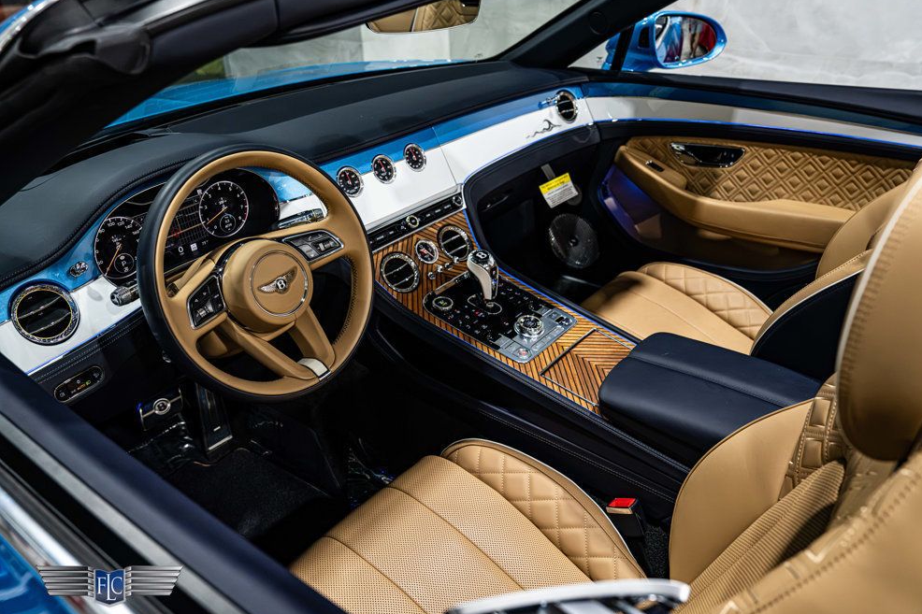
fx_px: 691
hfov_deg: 67.4
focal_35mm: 27
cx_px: 478
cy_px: 314
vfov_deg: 47.9
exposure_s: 1/50
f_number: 4.5
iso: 1600
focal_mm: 26
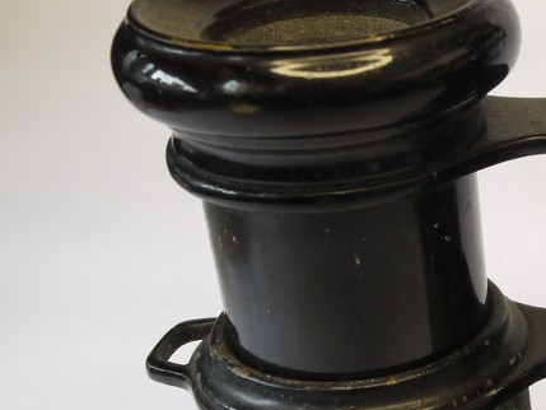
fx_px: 1499
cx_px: 681
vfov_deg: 15.3
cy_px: 399
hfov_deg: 19.3
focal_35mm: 95
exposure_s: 1/10
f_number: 9
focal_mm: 17
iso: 400
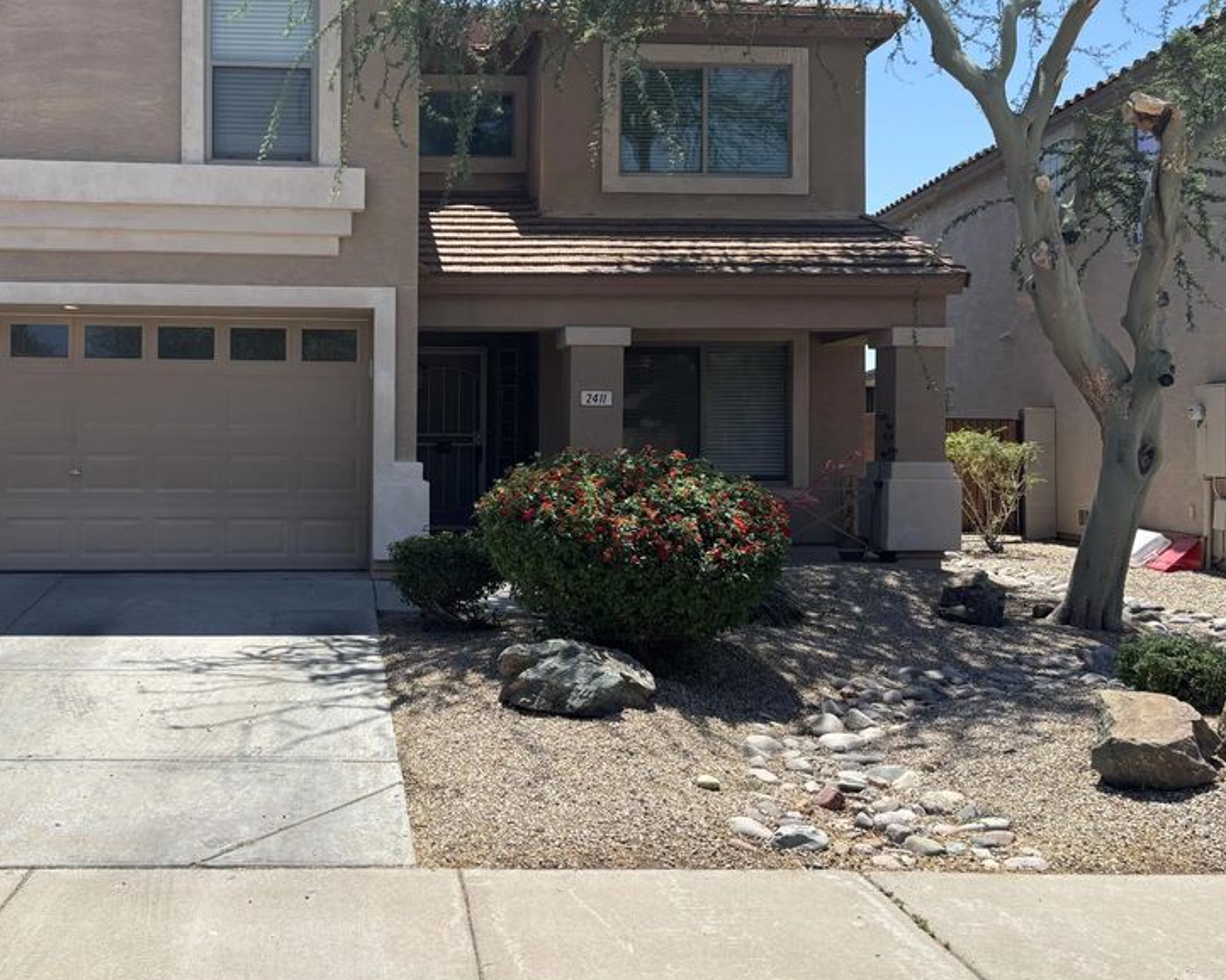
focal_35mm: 36
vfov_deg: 41.0
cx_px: 423
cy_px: 406
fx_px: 1306
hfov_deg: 49.5
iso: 50
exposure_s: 1/2398
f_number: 1.6
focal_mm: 5.96
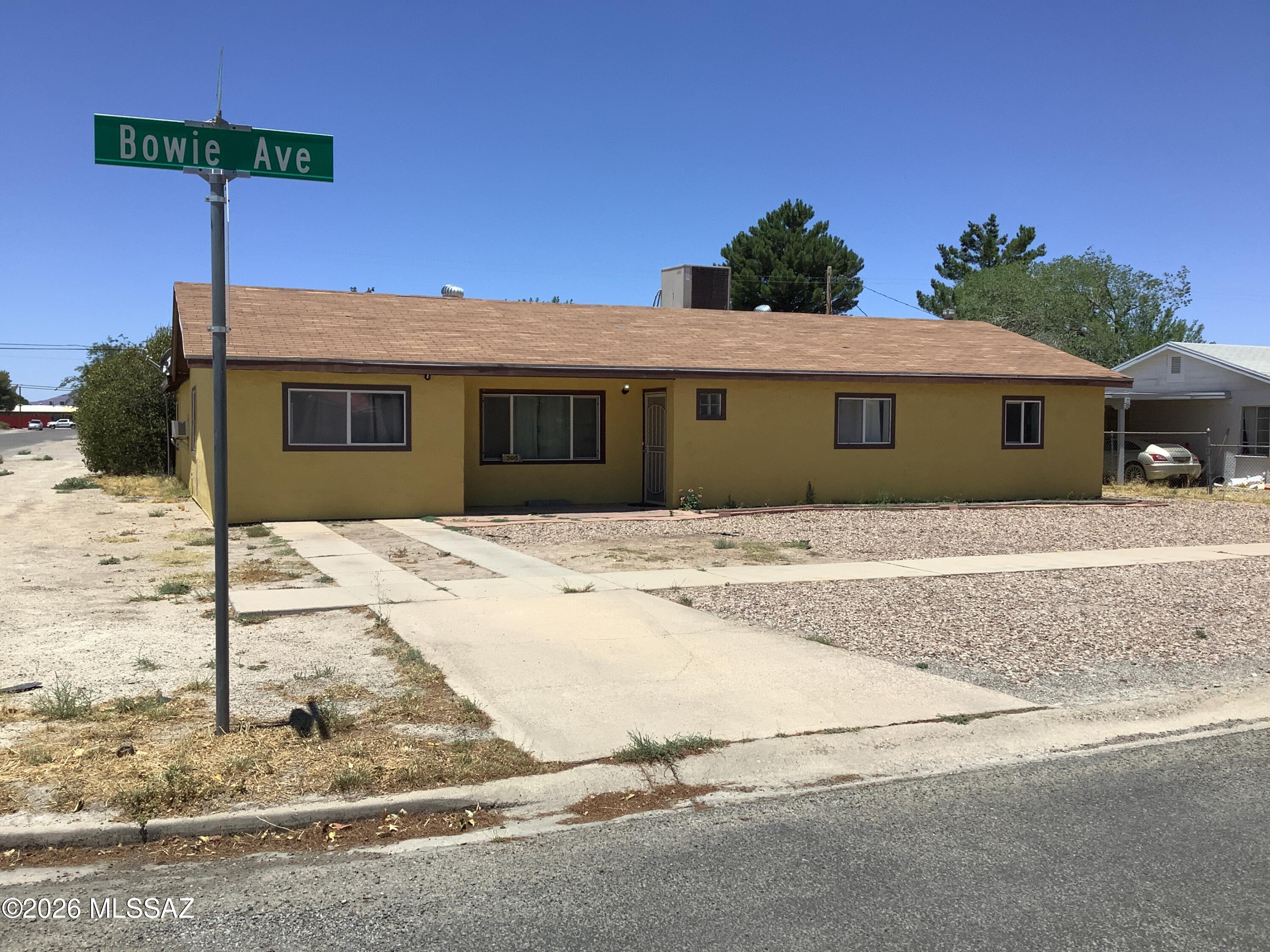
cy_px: 476
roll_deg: +0.2
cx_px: 635
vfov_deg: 45.4
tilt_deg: -4.6
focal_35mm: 31
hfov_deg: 58.4
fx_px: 1137
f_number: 2.4
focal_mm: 3.3
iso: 25
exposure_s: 1/1988
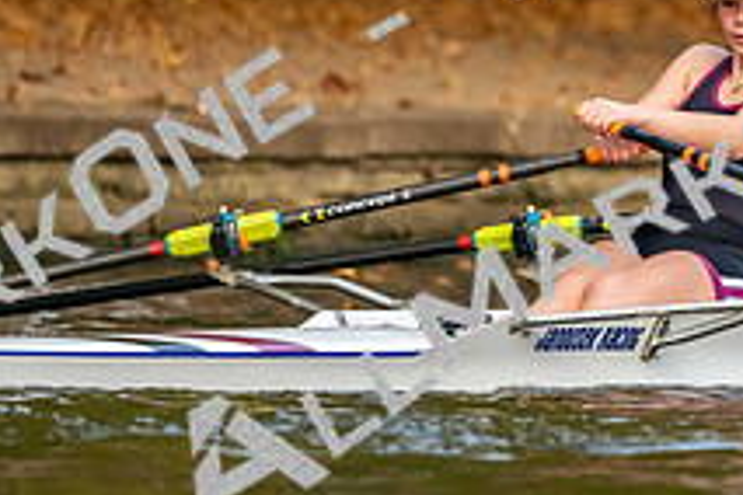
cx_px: 896
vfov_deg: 1.3
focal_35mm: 1087
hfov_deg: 1.9
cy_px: 9
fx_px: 22433
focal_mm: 400
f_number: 4.5
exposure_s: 1/2500
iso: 3200
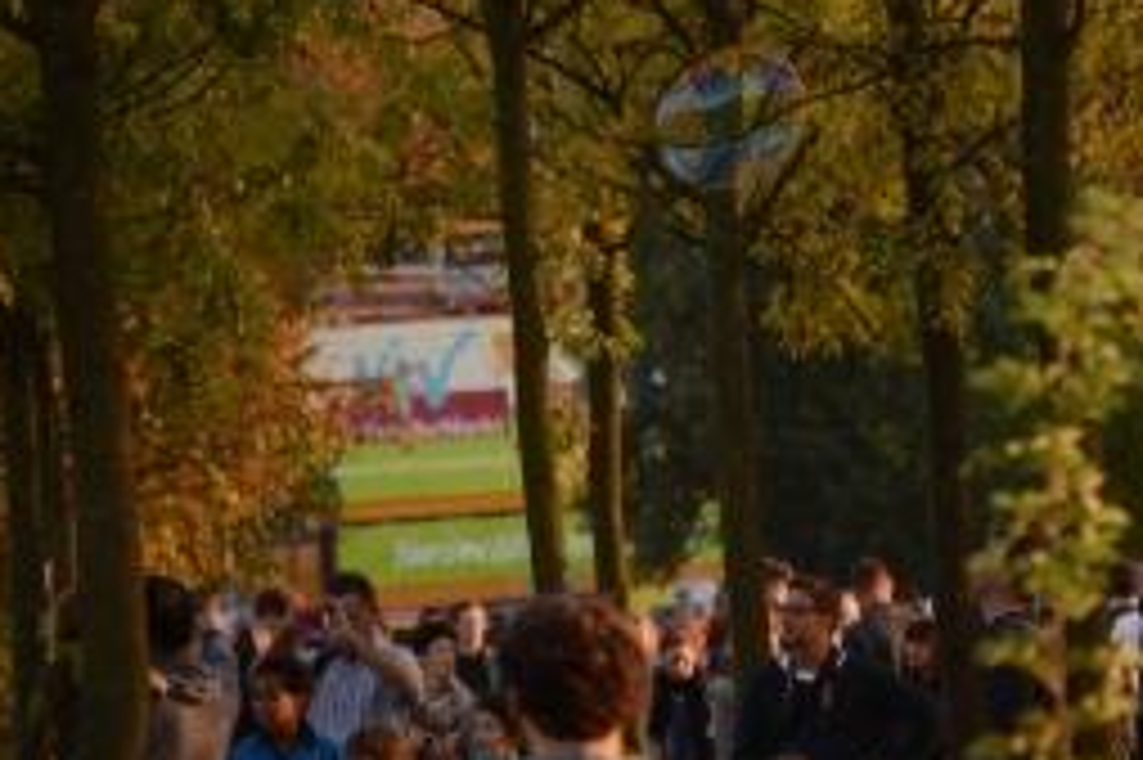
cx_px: 742
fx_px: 16816
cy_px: 115
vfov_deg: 2.6
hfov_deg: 3.9
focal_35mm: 530
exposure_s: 1/250
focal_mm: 200
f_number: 5.6
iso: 400
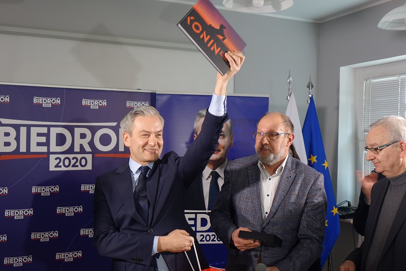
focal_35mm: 43
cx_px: 203
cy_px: 136
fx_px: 485
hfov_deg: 45.4
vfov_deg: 31.2
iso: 320
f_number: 2.8
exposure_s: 1/50
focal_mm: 15.78
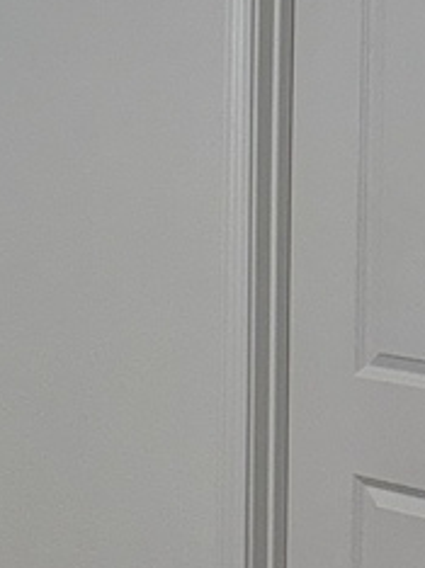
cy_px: 148
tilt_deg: -5.4
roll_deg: +0.6
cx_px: -478
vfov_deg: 17.6
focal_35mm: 111
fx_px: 1820
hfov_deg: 11.7
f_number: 1.78
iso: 50
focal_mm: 6.76
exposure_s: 1/196
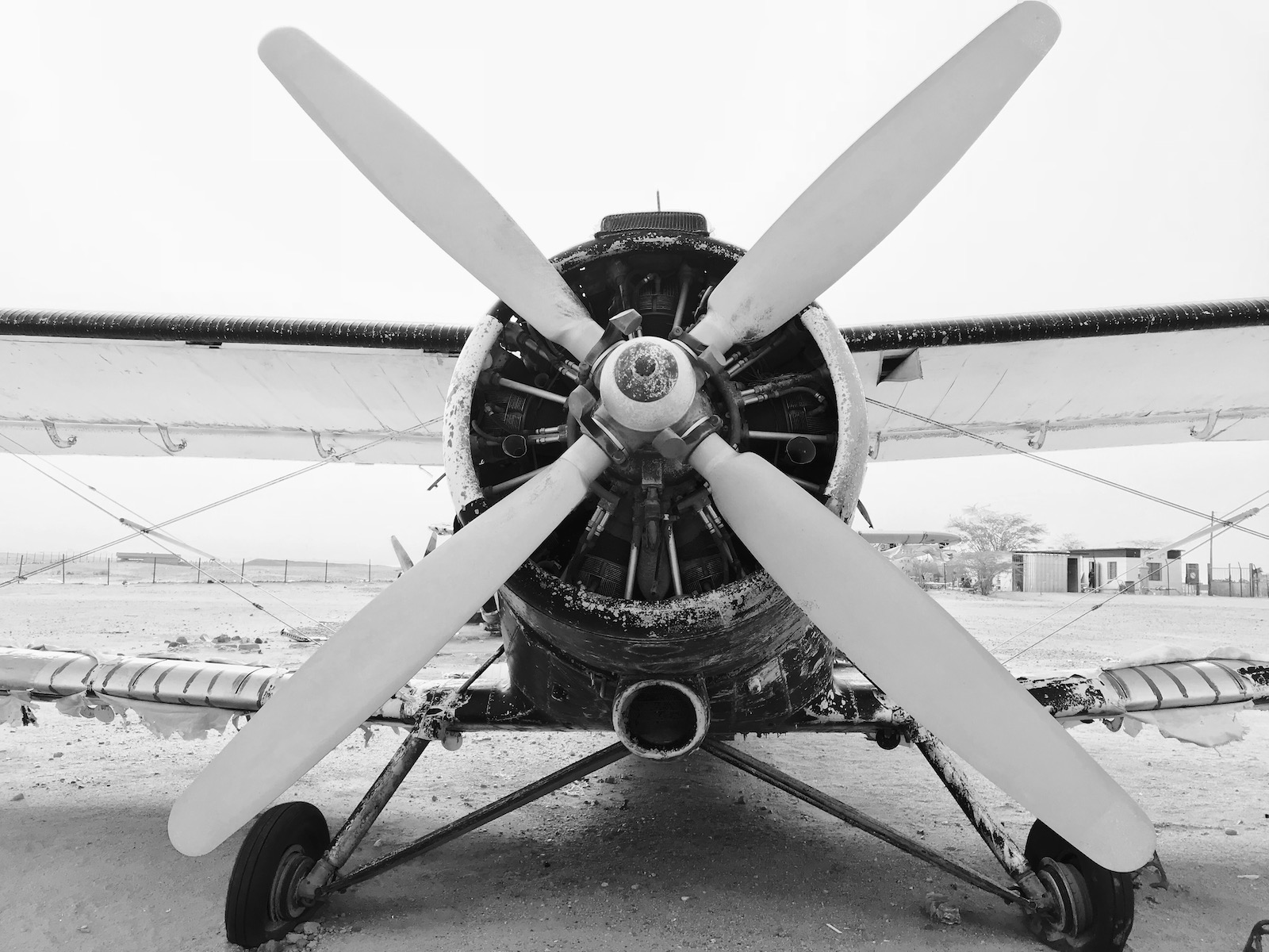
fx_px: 1026
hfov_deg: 63.4
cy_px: 476
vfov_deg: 49.7
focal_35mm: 28
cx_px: 634
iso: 20
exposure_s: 1/1709
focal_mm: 3.99
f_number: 1.8
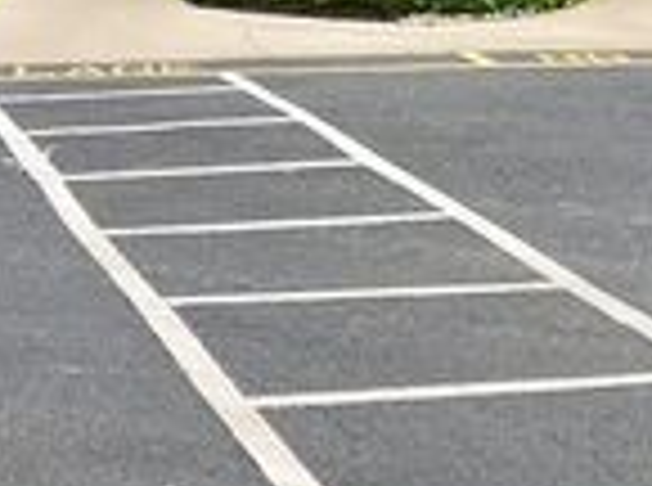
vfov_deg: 11.3
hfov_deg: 15.9
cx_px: 342
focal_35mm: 124
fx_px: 2330
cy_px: -310
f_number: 1.8
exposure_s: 1/1389
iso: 32
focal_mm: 3.99
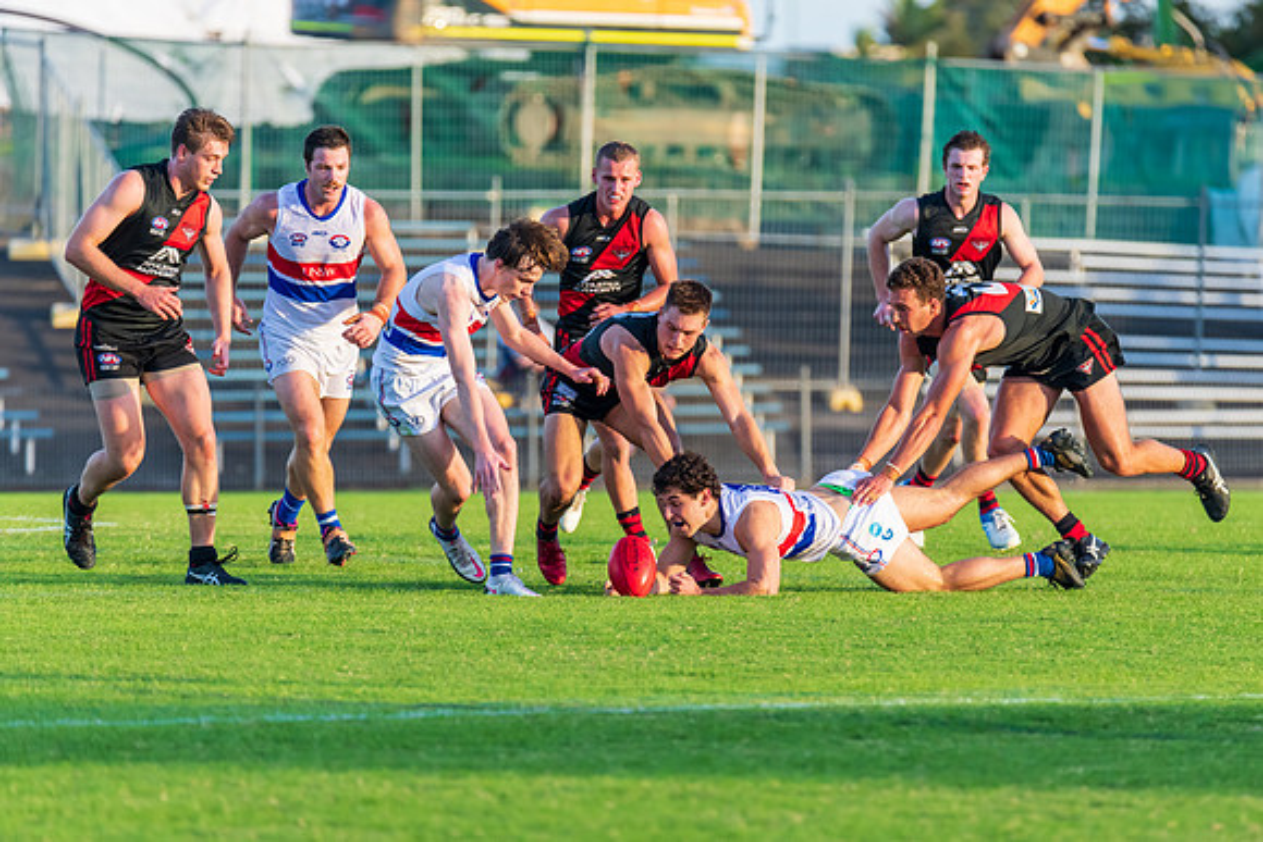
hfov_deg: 4.2
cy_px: 454
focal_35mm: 485
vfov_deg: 2.8
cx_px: 681
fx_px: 17020
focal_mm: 450
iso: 1000
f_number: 6
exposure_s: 1/640
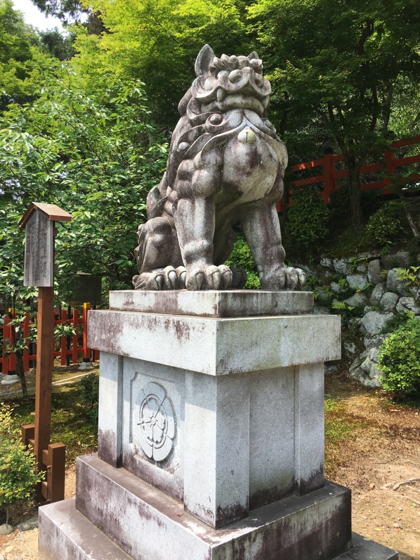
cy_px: 280
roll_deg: -0.5
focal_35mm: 29
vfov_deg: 61.7
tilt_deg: +1.1
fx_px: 469
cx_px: 210
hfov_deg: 48.2
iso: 25
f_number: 2.2
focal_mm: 4.15
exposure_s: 1/746
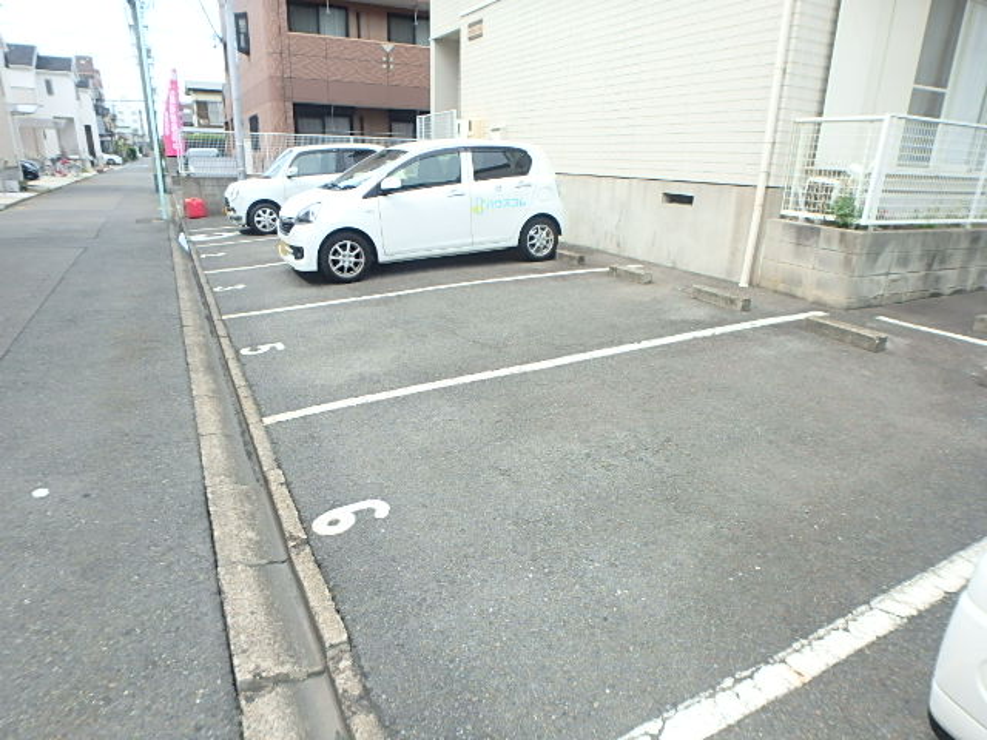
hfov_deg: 79.0
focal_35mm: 21
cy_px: 370
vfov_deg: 63.4
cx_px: 494
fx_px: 599
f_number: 3.5
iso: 125
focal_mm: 3.7
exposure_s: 1/320
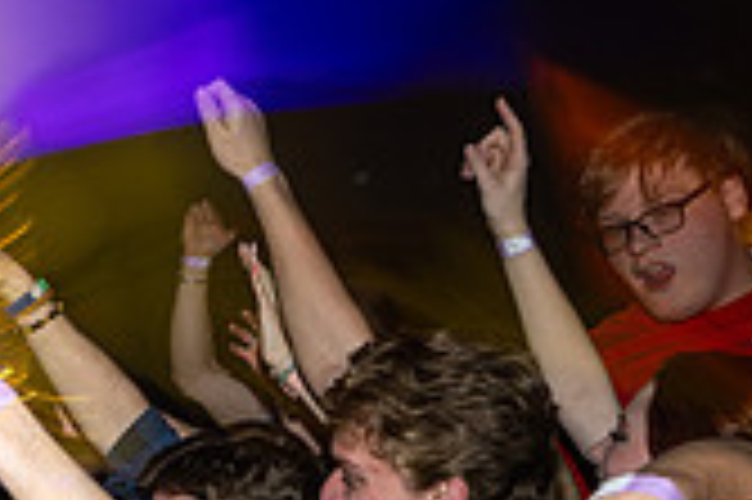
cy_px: 685
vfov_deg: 9.7
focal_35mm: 138
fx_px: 2880
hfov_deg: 14.4
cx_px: -156
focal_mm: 30
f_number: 5.6
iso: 640
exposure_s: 1/13
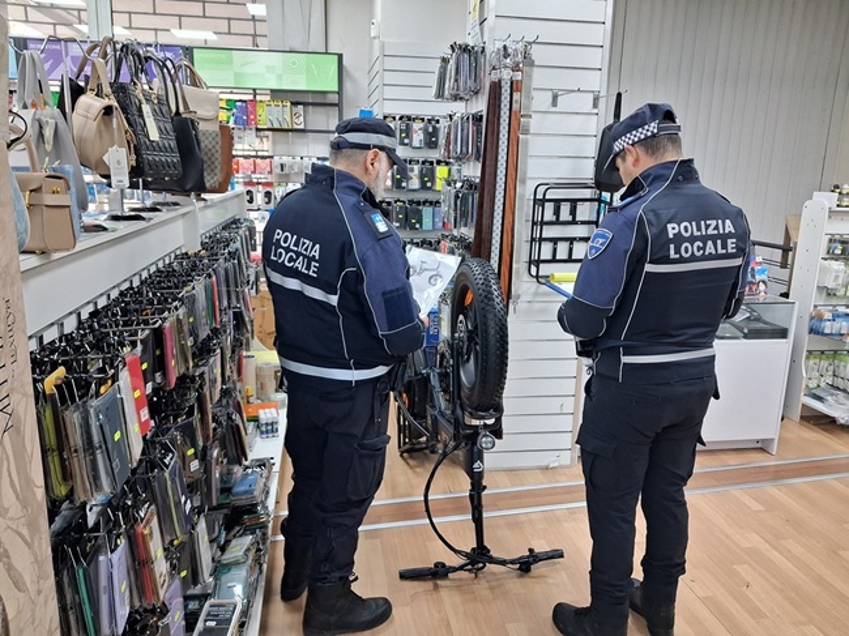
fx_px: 662
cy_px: 318
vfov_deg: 51.3
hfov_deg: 65.3
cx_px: 424
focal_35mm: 27
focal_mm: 4
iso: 400
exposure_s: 1/100
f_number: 1.8
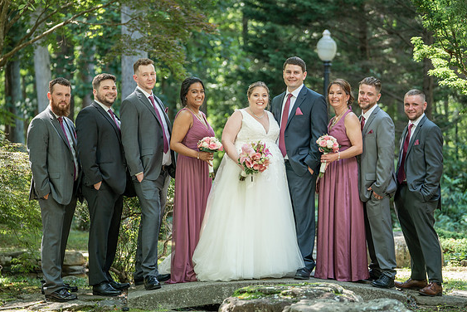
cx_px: 234
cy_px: 152
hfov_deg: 19.1
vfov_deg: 12.8
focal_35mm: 107
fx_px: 1389
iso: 200
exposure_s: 1/200
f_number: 2.8
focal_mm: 102
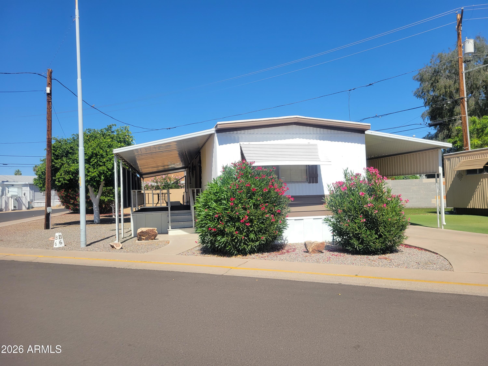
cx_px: 244
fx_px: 367
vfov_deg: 53.1
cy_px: 183
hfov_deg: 67.3
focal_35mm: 26
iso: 40
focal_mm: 5.4
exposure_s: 1/2859
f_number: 1.8
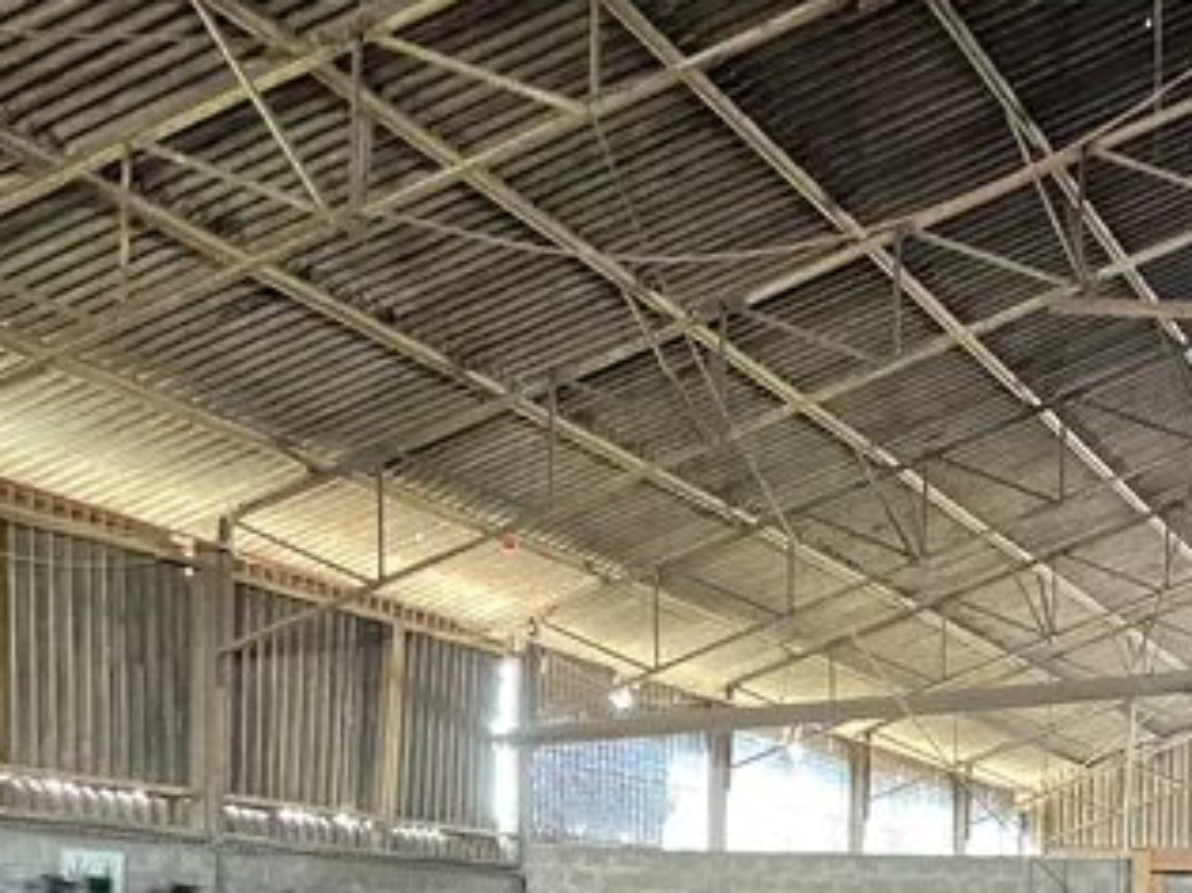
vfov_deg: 21.0
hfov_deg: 27.2
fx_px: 2272
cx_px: 1275
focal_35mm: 66
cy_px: 1025
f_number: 1.6
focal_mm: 4.2
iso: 640
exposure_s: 1/34
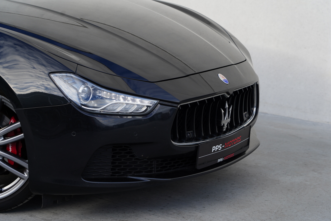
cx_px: 166
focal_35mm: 95
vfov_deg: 14.4
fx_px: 874
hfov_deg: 21.4
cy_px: 110
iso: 100
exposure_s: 1/200
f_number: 5.6
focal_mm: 95
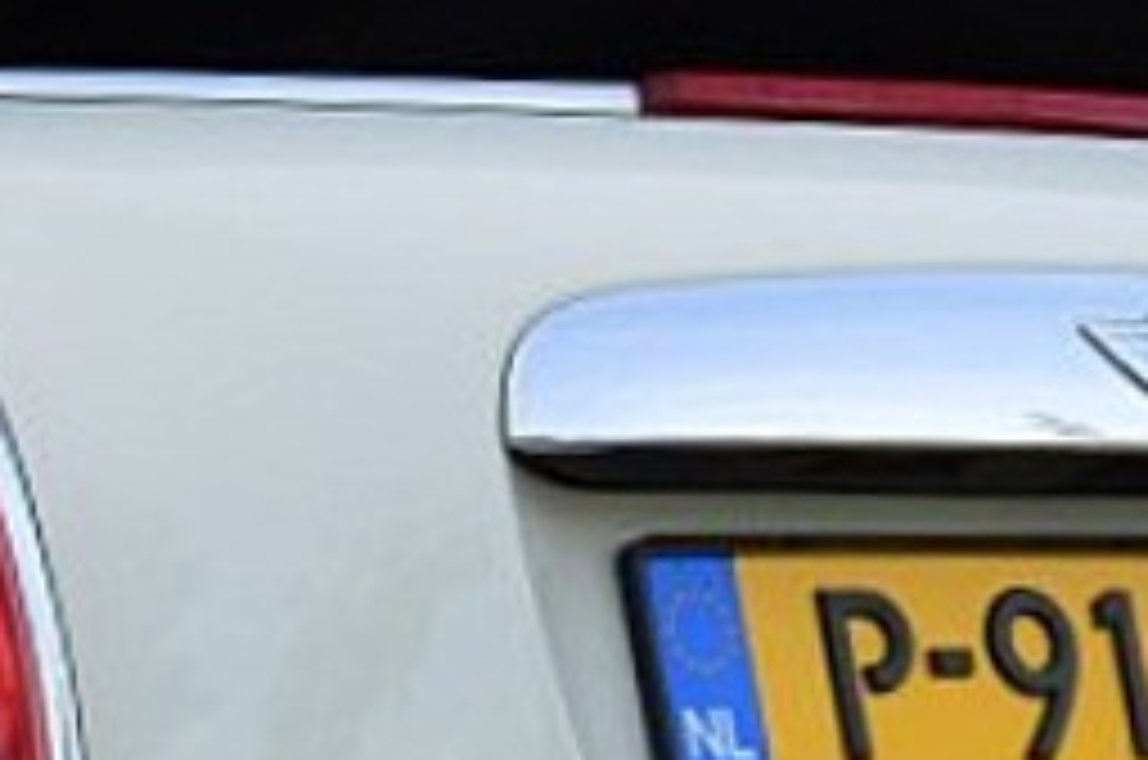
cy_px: 926
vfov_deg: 4.9
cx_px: -581
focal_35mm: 280
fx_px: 8912
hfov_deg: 7.2
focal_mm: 34
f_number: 10
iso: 400
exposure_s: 1/250
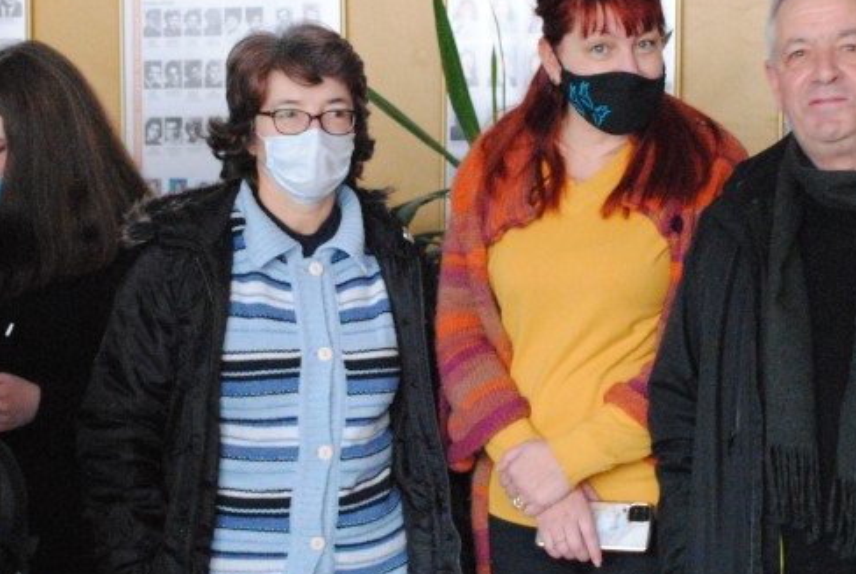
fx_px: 2433
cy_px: 205
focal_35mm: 102
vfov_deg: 13.4
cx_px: 439
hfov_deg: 20.0
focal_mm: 29
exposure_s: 1/25
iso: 1600
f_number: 4.5
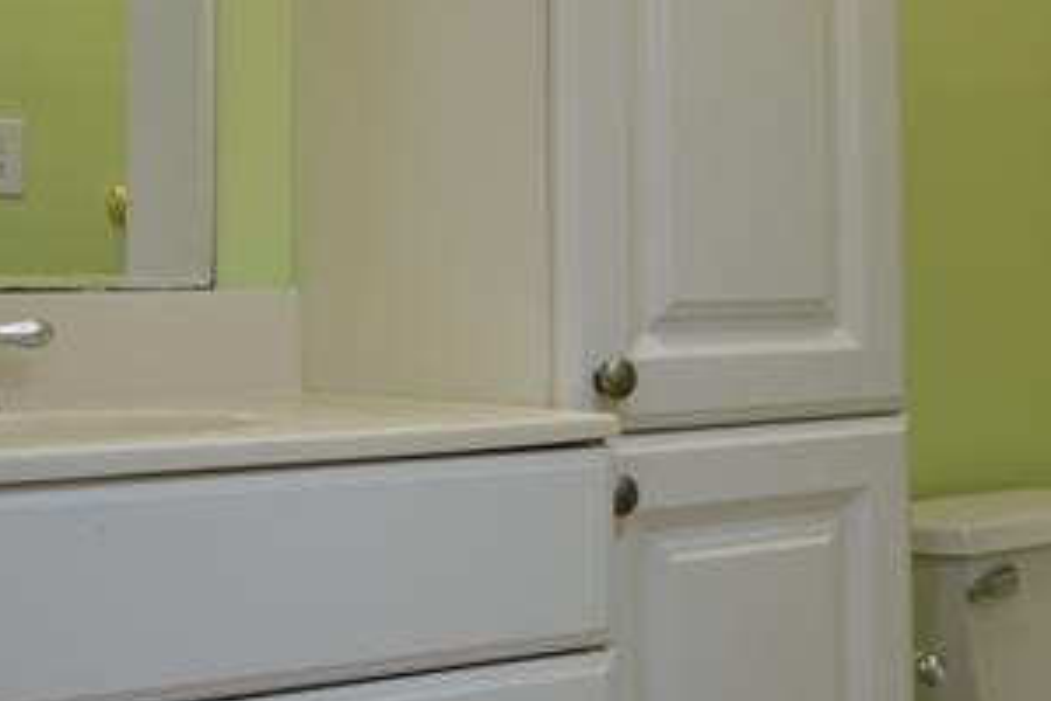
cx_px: 778
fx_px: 1868
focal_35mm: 64
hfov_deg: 30.9
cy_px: 173
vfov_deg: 21.1
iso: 400
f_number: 4.5
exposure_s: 1/80
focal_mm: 20
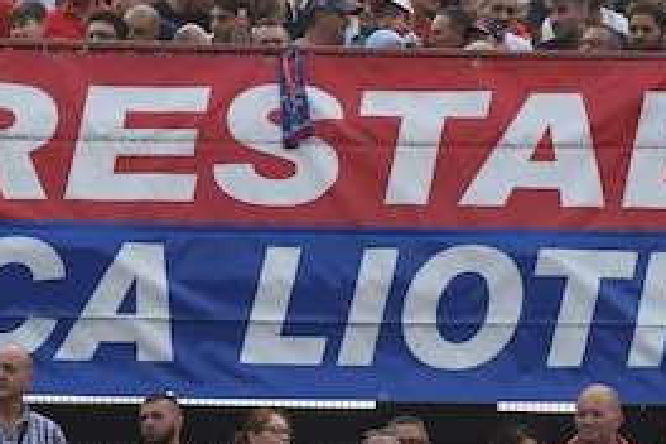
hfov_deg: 5.7
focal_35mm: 364
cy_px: 206
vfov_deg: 3.8
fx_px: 6733
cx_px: 235
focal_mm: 80
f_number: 7.1
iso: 1250
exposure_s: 1/1600
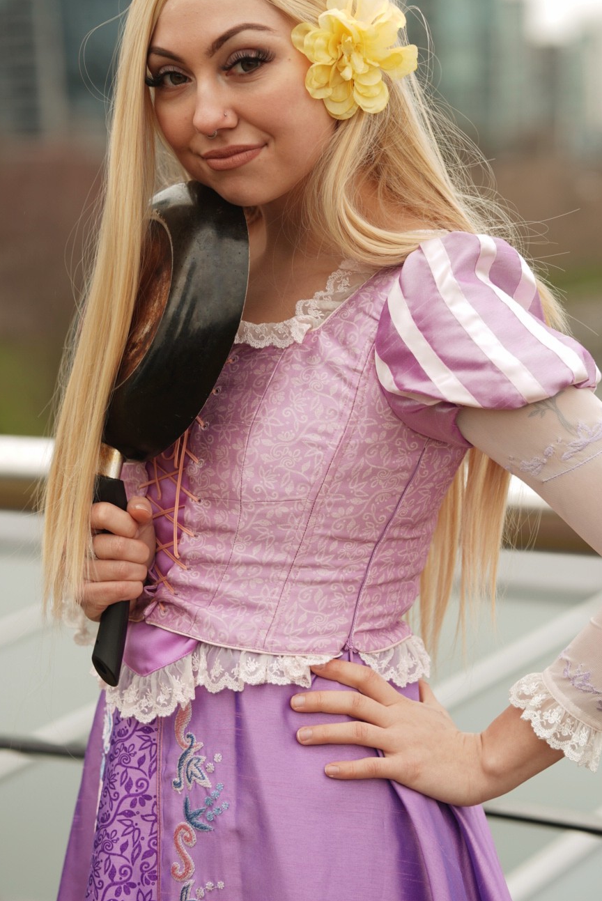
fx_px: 2629
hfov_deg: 13.1
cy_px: 371
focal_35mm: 105
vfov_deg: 19.4
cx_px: 349
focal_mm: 56
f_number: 2.2
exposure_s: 1/320
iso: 50
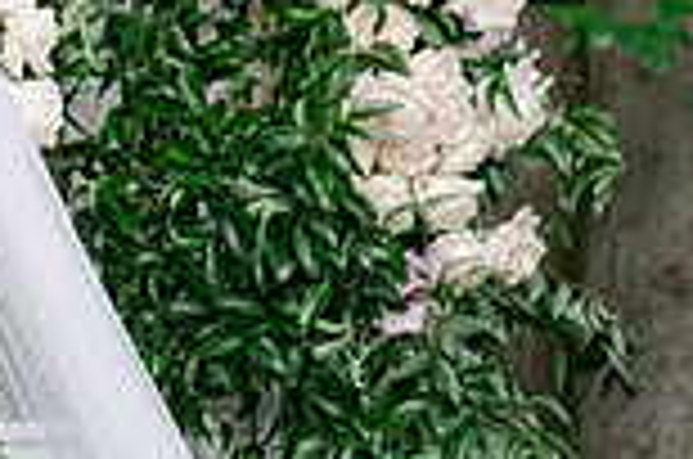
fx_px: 14081
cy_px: -214
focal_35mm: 733
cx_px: -522
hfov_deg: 2.8
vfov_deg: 1.9
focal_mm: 129.2
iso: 320
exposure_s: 1/200
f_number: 2.8
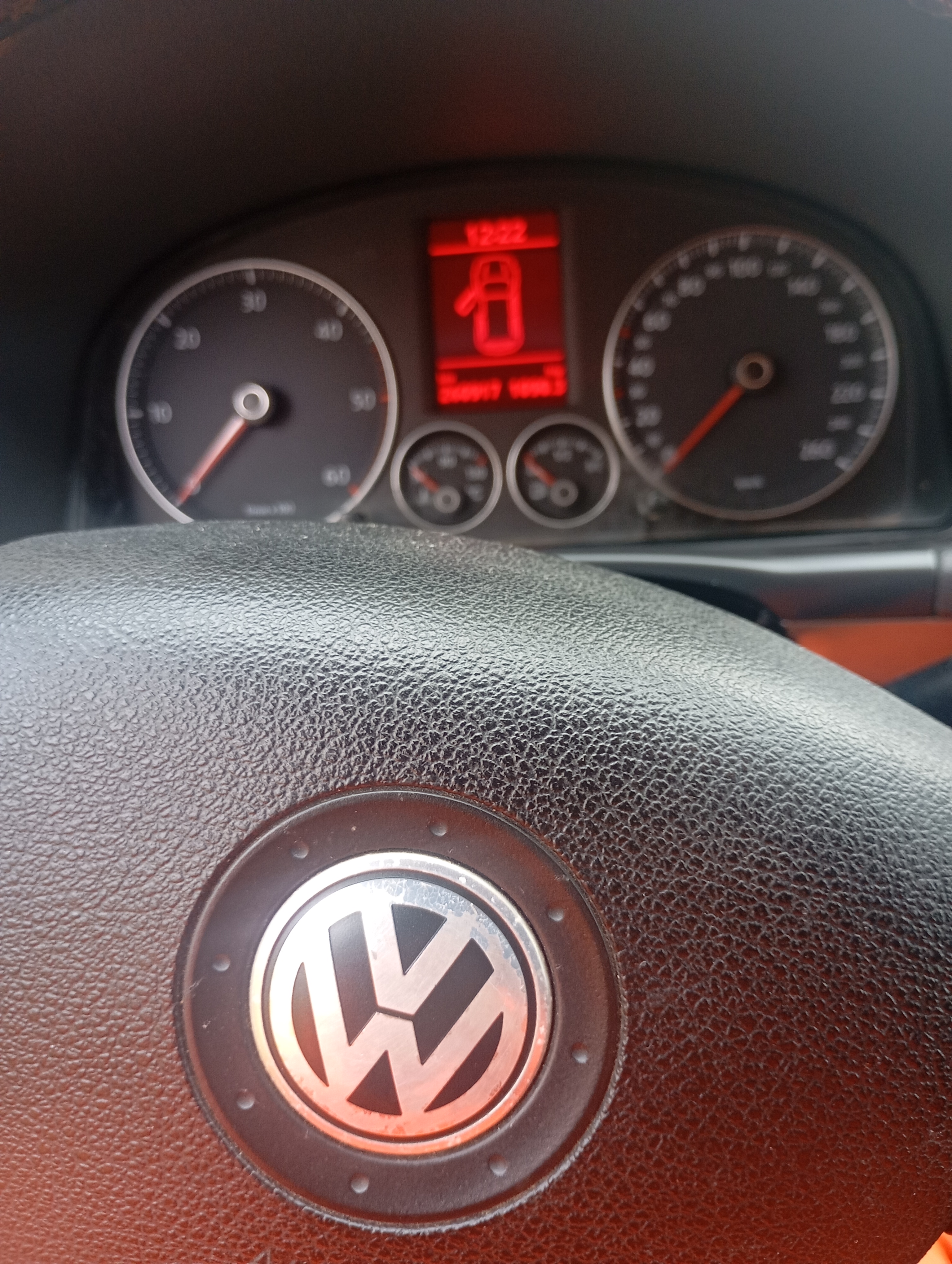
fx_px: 1024
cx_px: 476
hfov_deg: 49.9
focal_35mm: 28
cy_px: 632
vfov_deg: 63.4
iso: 497
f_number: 1.8
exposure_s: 1/50
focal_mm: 4.27
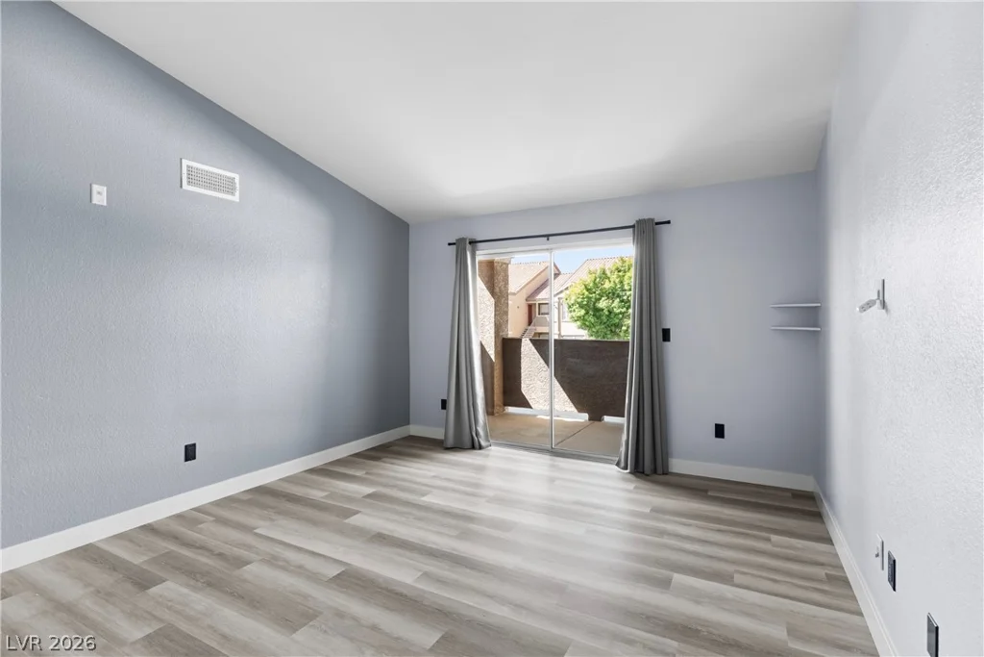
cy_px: 328
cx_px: 492
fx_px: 465
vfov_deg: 70.5
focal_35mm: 17
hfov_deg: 93.3
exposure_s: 1/8
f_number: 8
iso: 400
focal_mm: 17
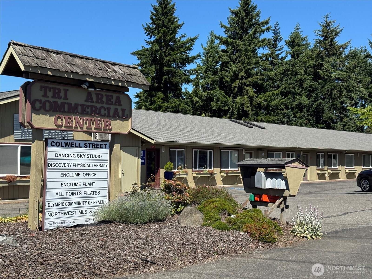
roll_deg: -0.5
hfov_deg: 39.7
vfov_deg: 30.3
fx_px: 516
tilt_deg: +2.3
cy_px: 140
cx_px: 186
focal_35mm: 48
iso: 64
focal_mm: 6.76
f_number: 1.78
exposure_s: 1/3817
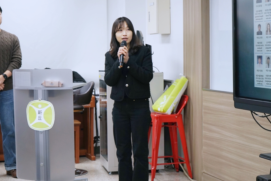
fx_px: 625
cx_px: 122
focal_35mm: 83
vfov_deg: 16.5
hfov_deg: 24.5
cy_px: 87
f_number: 5.6
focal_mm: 70
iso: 400
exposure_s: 1/100
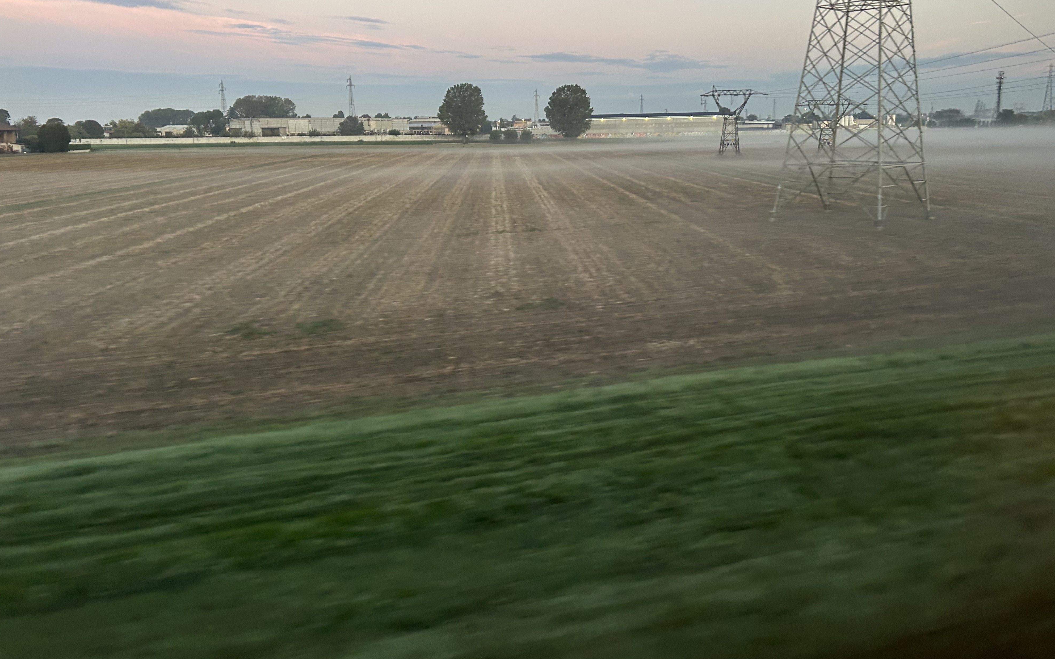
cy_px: 278
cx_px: 533
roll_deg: +2.3
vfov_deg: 44.4
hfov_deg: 66.5
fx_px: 805
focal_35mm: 28
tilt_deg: -6.4
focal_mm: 5.7
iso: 200
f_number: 1.5
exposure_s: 1/50
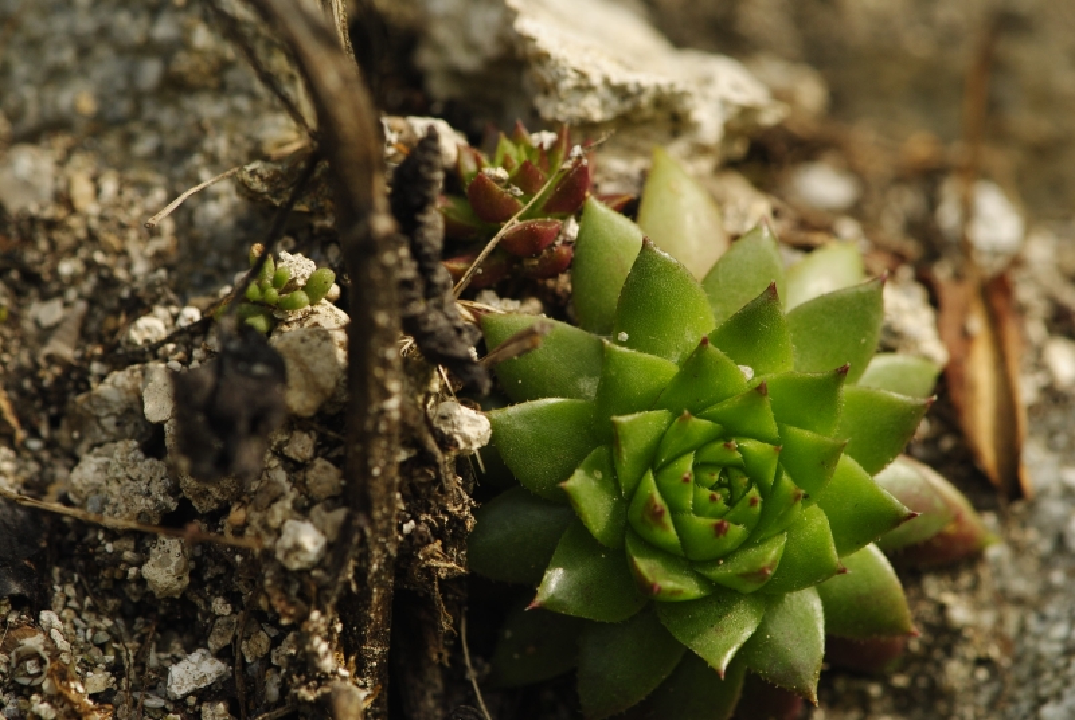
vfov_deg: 10.8
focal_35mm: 128
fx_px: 3813
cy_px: 360
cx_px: 538
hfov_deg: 16.0
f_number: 7.1
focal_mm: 85
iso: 200
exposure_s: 1/200
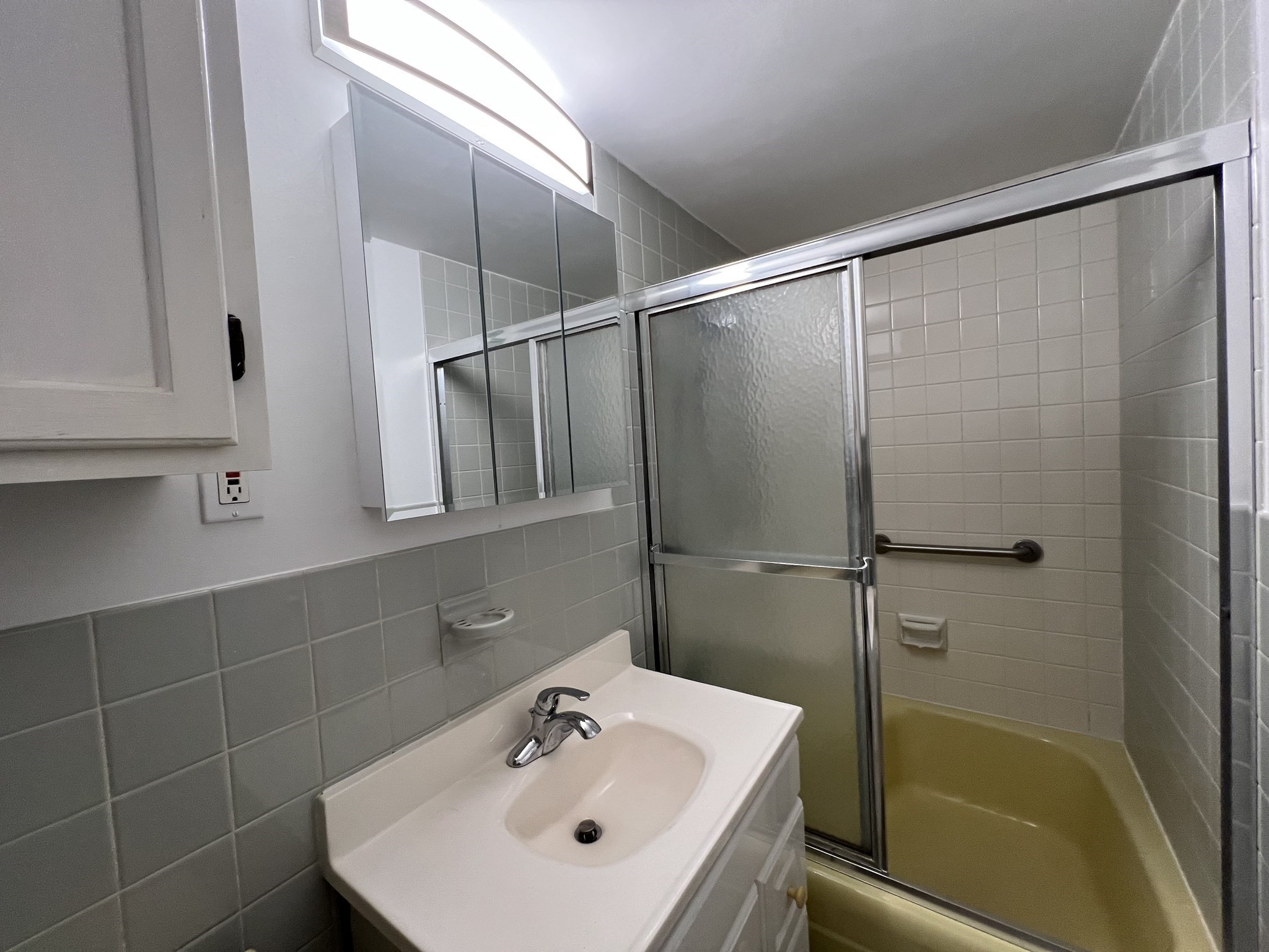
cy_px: 476
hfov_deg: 106.2
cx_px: 634
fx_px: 477
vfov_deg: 89.9
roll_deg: +3.4
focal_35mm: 13
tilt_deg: -1.2
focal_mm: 1.57
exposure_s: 1/120
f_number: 1.8
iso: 200
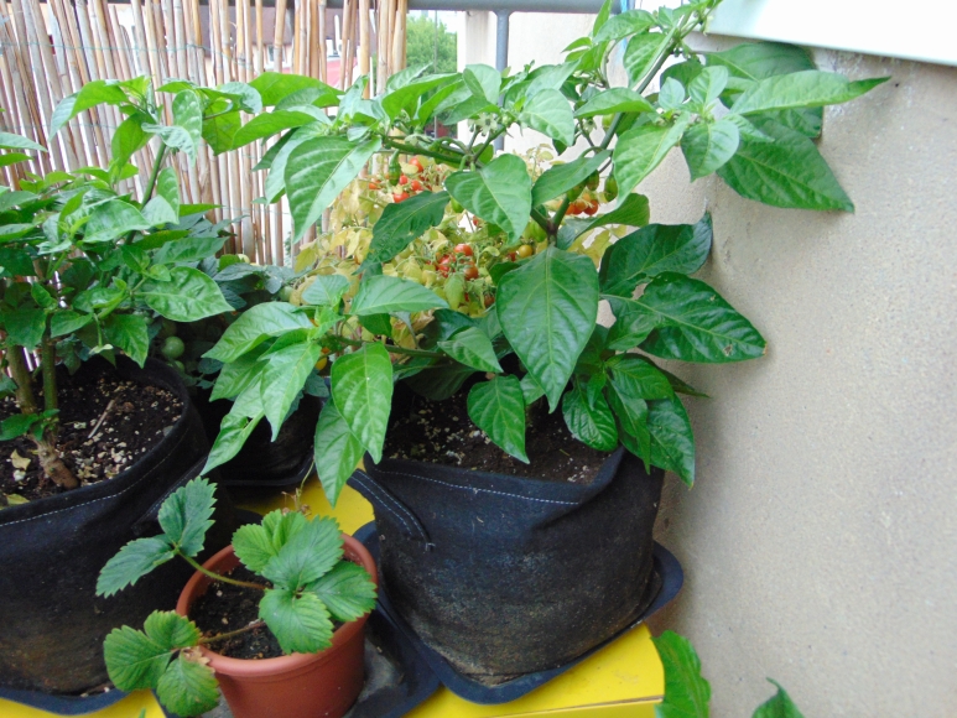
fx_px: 691
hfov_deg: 69.4
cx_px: 478
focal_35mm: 25
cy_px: 359
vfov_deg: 54.9
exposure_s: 1/30
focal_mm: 4.5
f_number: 3
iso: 200
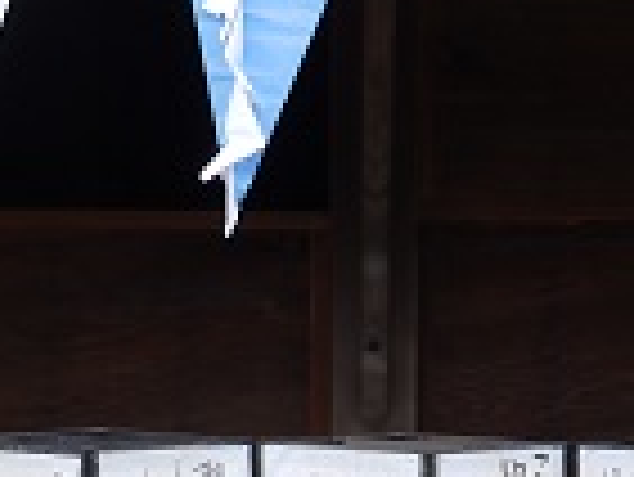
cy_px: 484
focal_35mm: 163
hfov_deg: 12.0
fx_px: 2988
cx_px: 540
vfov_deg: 9.1
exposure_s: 1/40
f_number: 4.2
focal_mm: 8.2
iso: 80
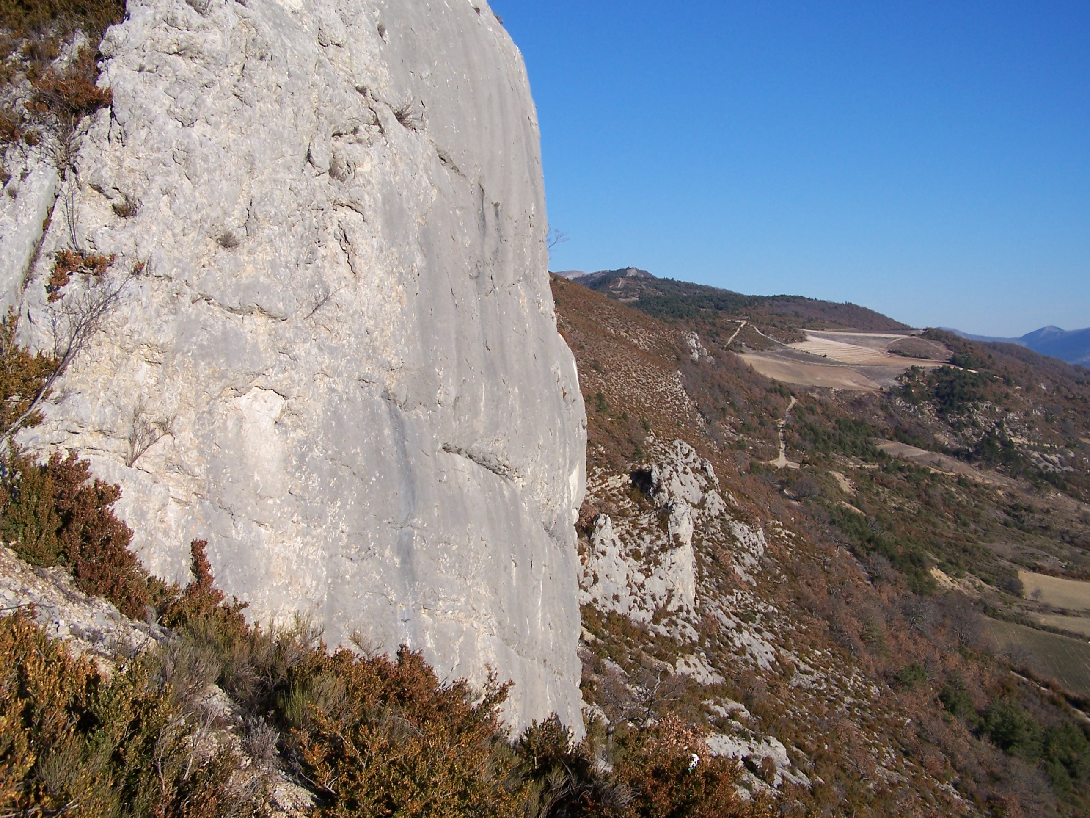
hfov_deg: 49.0
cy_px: 409
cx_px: 545
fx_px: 1197
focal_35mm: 38
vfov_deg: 37.7
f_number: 4
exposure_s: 1/800
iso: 80
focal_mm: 6.3
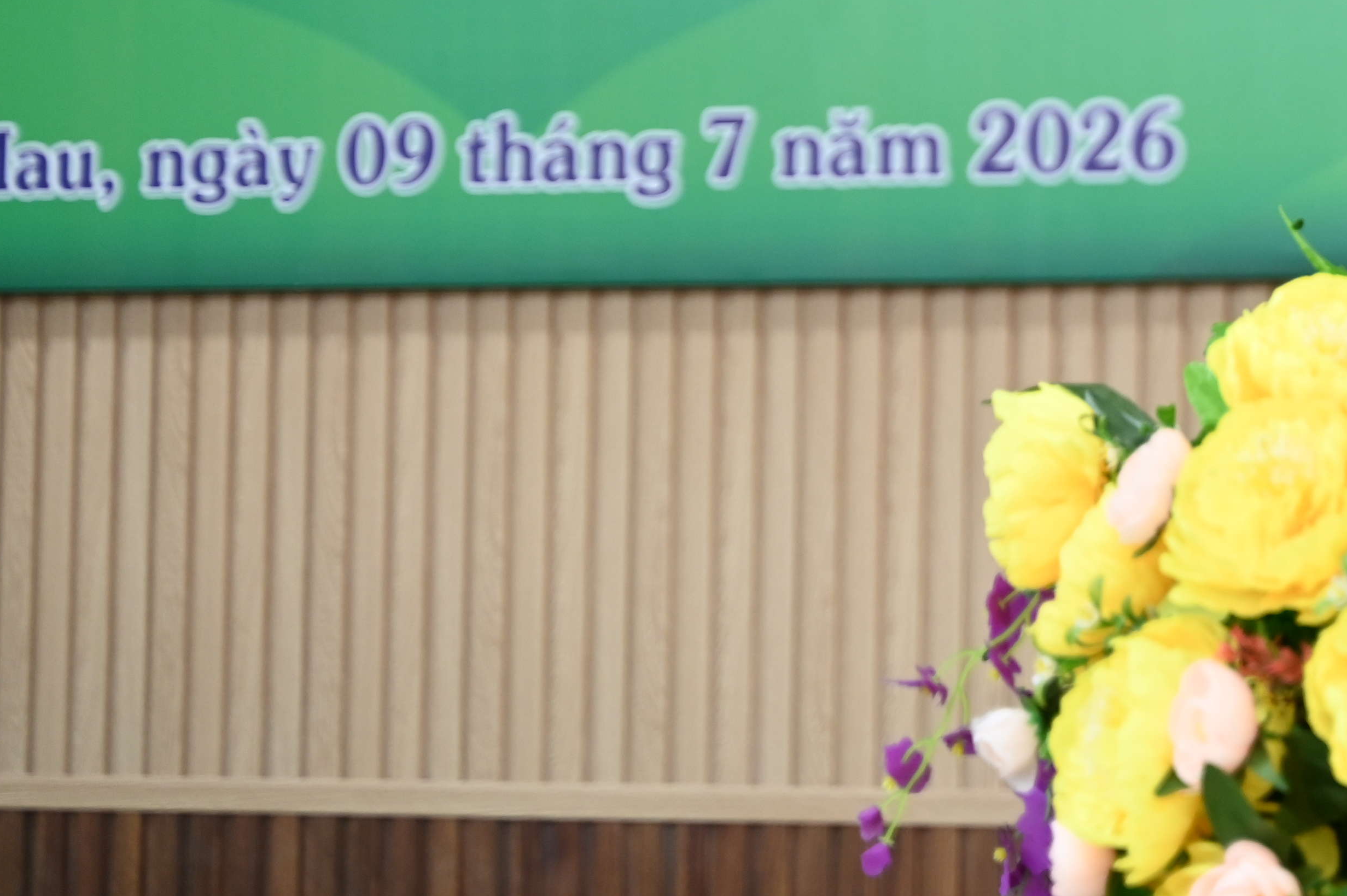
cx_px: 1648
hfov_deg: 12.0
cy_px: -111
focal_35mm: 167
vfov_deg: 8.1
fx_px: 6245
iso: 1000
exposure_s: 1/125
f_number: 2.8
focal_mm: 68
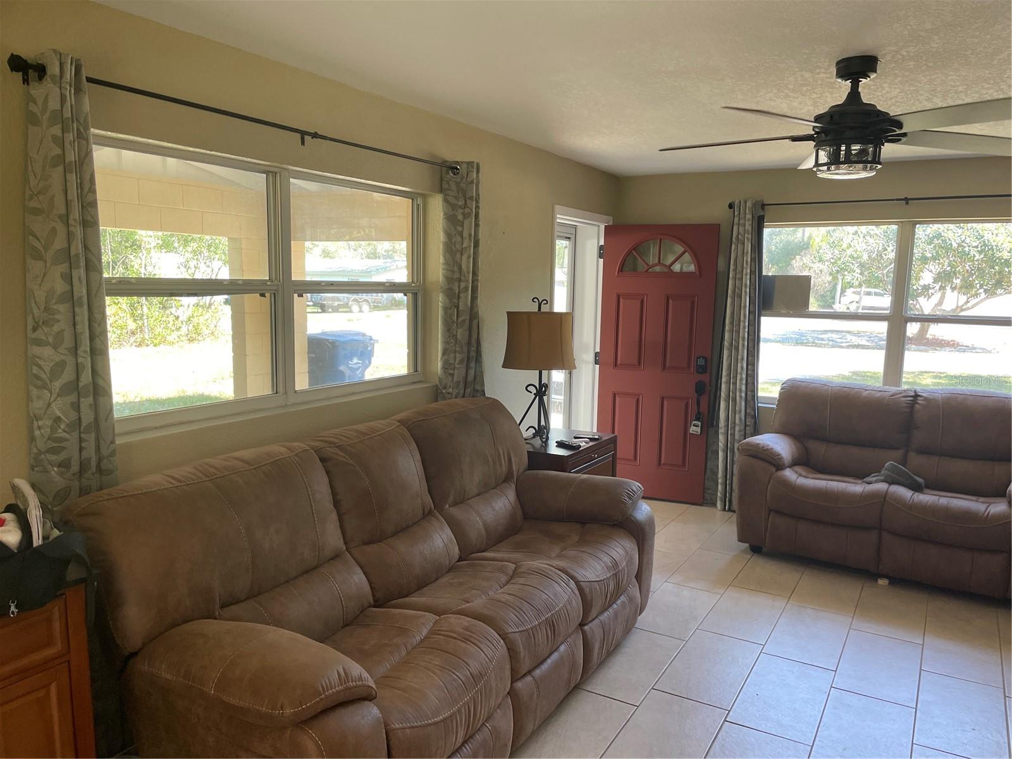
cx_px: 506
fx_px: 760
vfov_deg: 53.1
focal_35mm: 26
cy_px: 380
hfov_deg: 67.3
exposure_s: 1/121
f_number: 1.6
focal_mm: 4.2
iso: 100
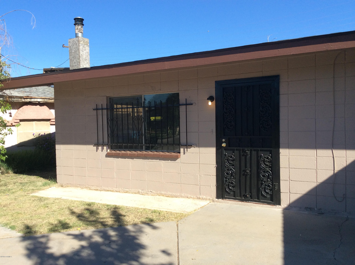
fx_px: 338
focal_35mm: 33
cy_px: 132
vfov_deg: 42.8
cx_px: 178
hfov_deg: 55.4
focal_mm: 3.3
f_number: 2.4
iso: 32
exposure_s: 1/853
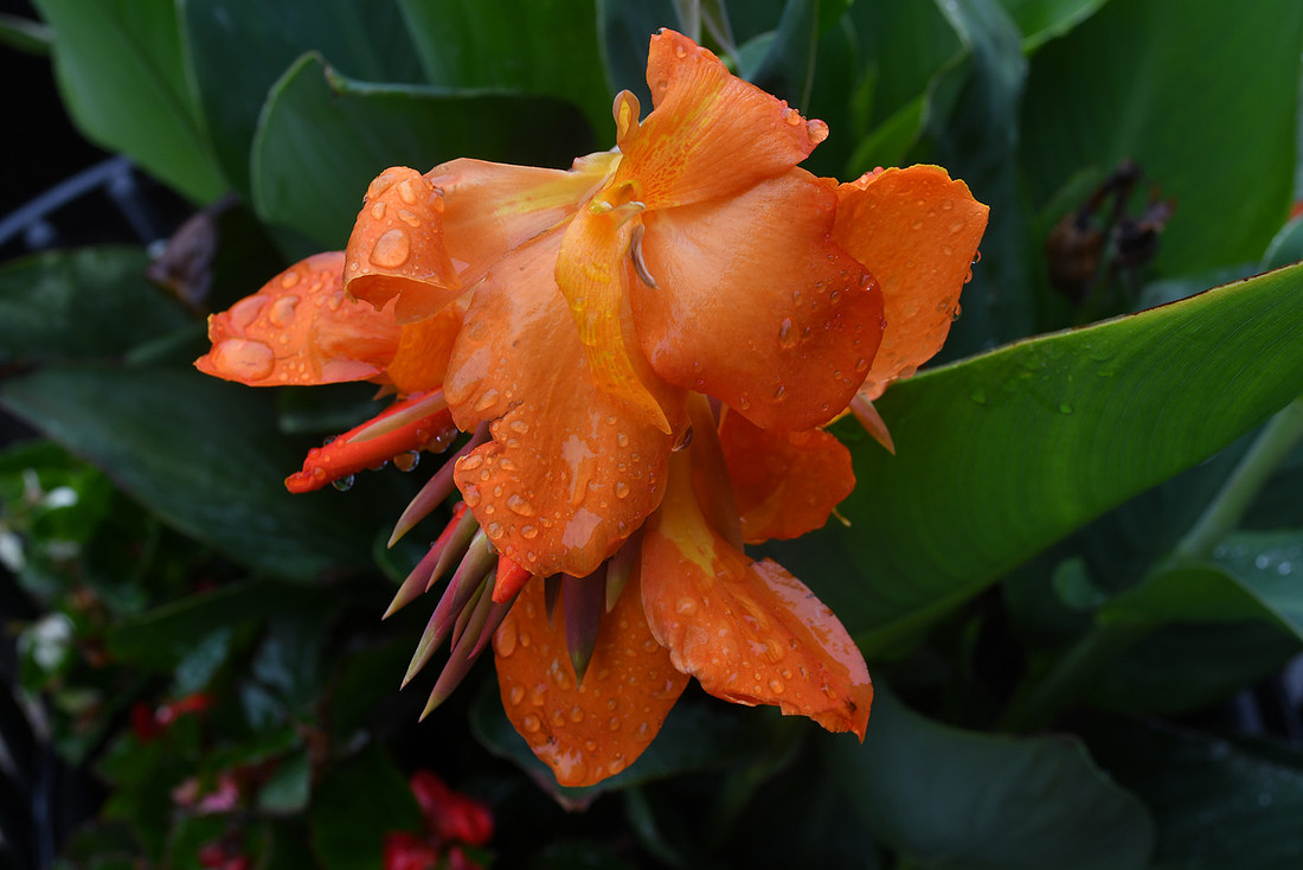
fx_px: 1738
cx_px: 652
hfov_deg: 41.1
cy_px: 435
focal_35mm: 48
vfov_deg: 28.1
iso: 200
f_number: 8
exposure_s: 1/80
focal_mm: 32
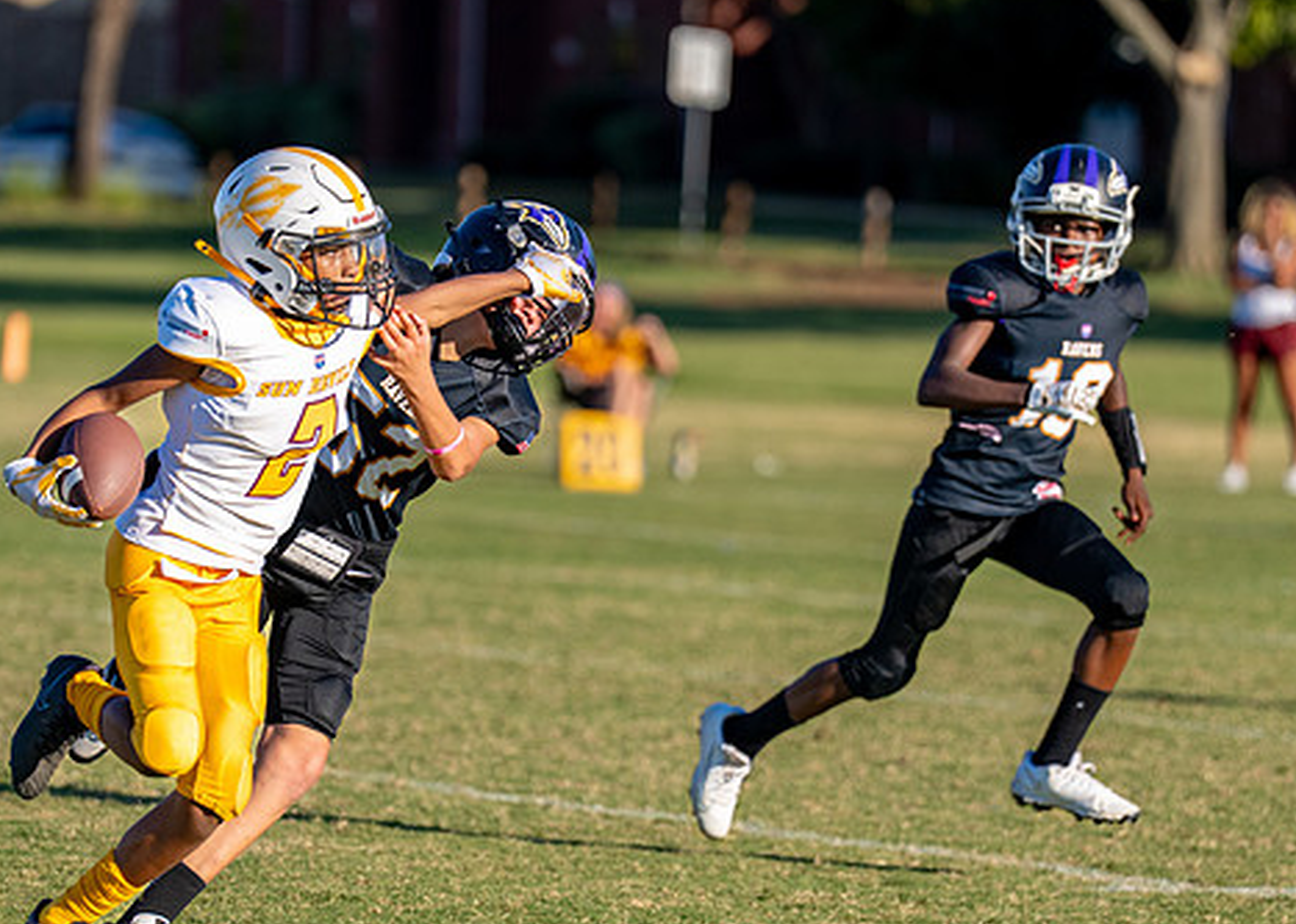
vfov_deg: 4.6
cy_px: 575
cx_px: 520
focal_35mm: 313
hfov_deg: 6.4
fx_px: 11514
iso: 160
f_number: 2.8
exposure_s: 1/3200
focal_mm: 168
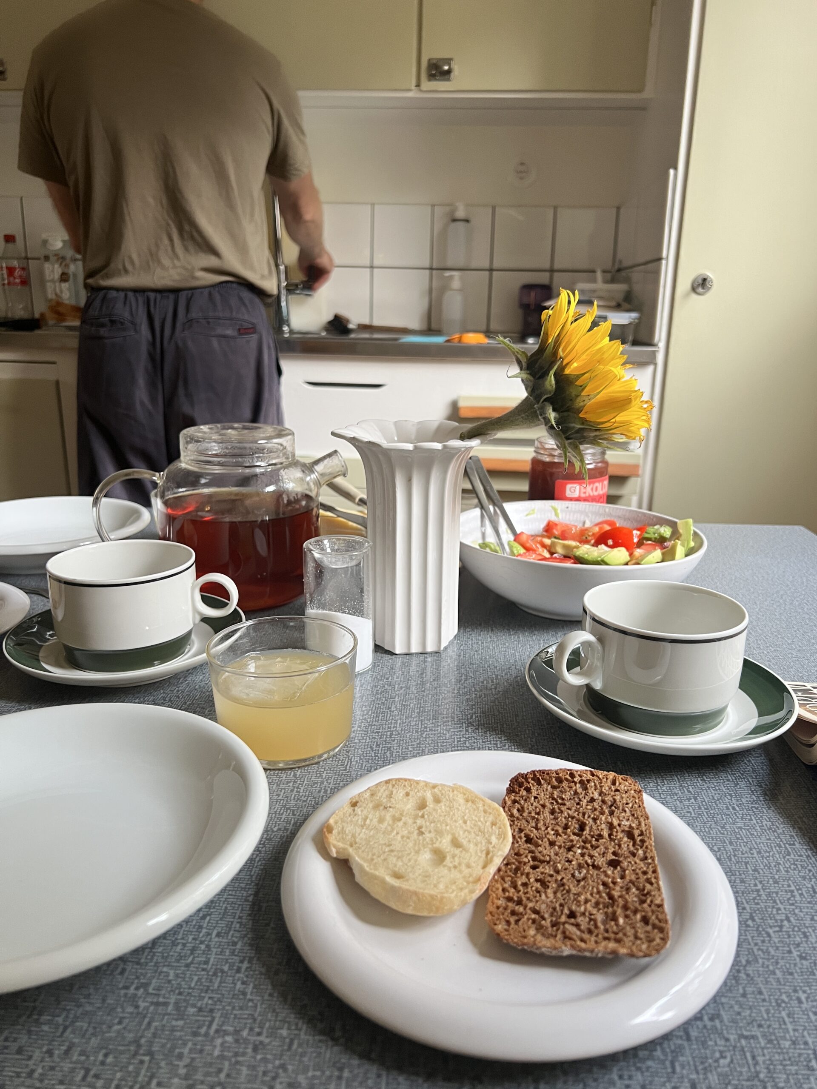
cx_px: 408
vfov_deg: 67.3
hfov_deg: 53.1
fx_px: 818
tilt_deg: -16.5
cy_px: 544
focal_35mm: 26
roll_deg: -0.5
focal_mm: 5.7
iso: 250
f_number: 1.5
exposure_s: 1/60
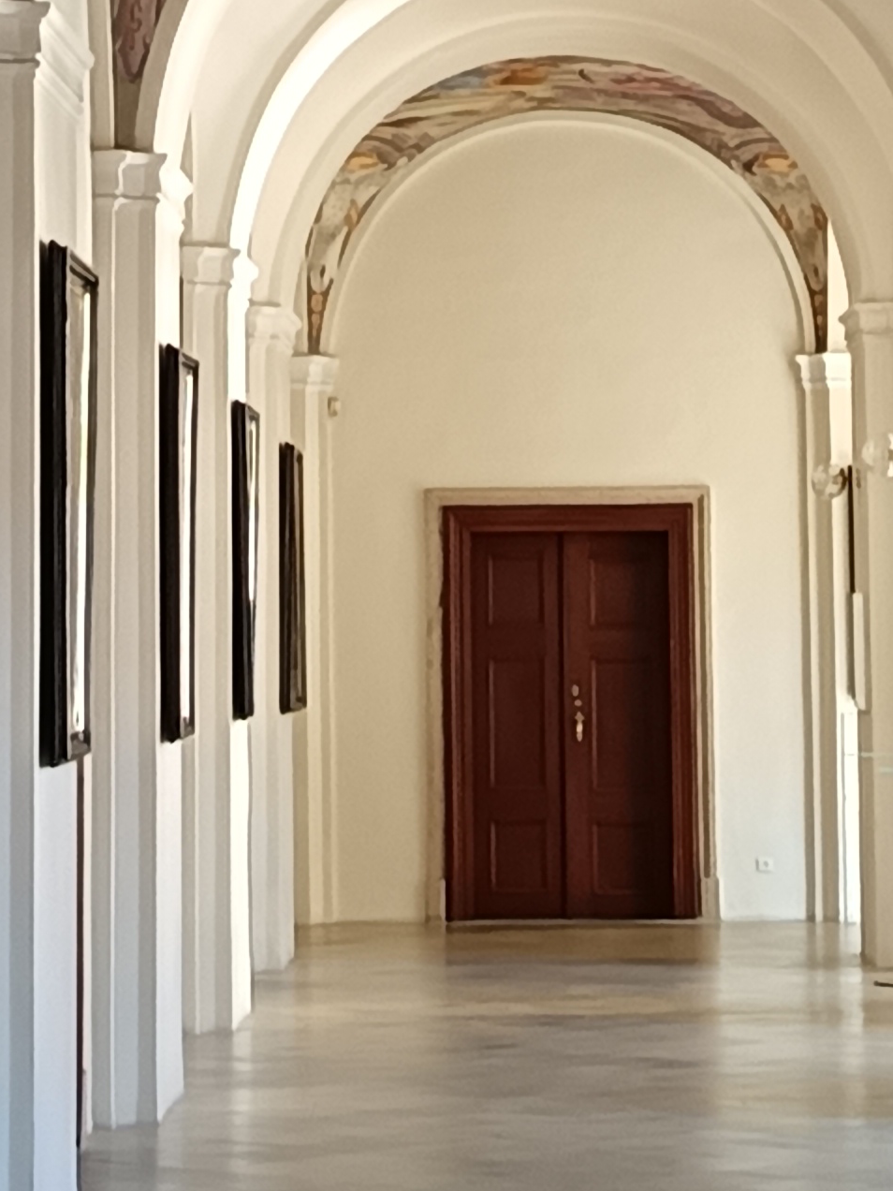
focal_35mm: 151
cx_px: 440
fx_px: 5194
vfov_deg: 13.0
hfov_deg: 9.8
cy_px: 104
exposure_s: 1/50
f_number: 1.75
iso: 619
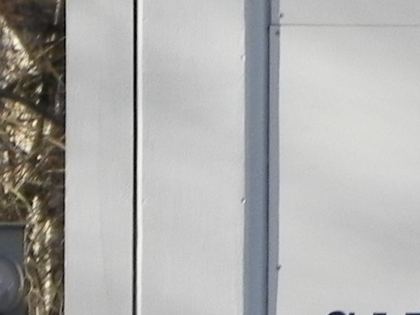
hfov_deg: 1.8
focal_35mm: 1109
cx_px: 792
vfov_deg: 1.3
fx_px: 13458
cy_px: 173
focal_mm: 37.7
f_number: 6.3
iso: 160
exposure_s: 1/284
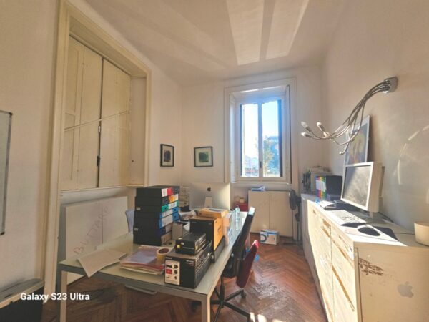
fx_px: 161
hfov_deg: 106.2
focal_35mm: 13
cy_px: 161
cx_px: 214
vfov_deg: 89.9
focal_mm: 2.2
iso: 50
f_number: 2.2
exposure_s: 1/298
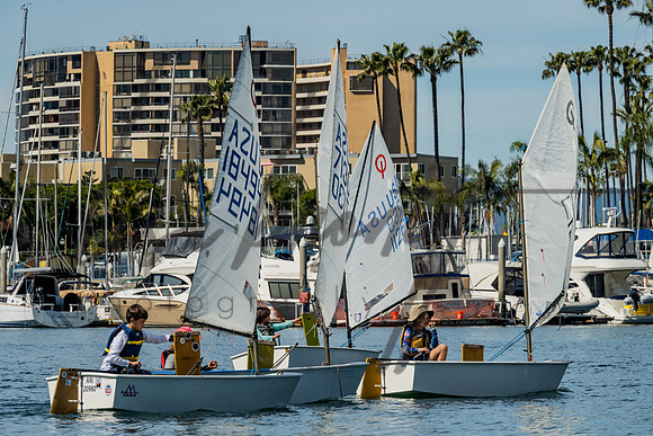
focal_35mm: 218
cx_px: 377
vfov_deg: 6.3
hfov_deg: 9.4
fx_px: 3951
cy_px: 245
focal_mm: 165
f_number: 10
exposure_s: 1/500
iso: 250
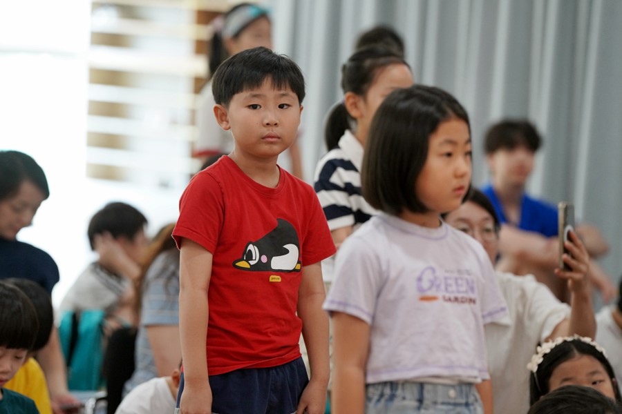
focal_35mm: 200
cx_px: 311
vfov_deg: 6.9
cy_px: 207
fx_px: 3455
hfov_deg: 10.3
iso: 2000
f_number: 4
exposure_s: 1/250
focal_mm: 200
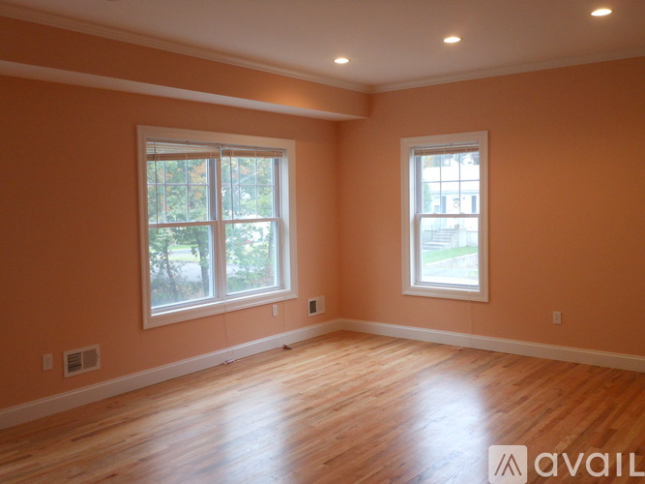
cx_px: 322
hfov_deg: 55.4
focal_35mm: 33
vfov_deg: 42.9
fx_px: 615
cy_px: 242
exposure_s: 1/30
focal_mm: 5.9
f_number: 4
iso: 250
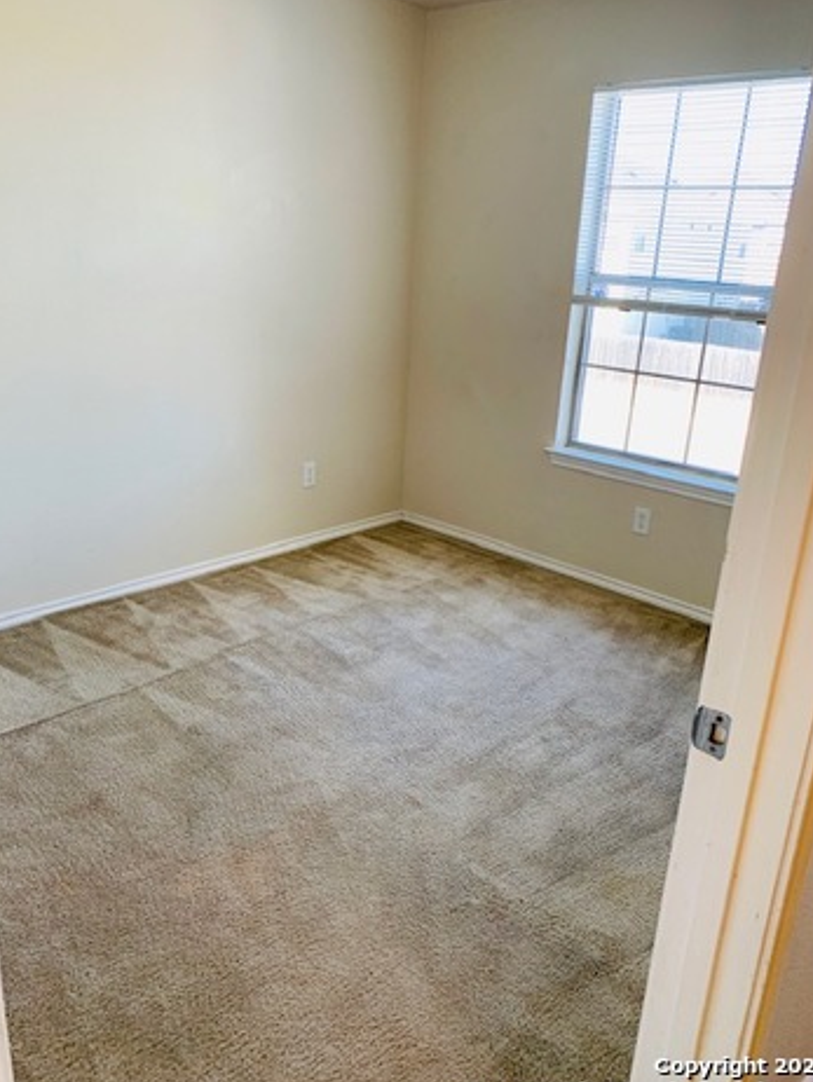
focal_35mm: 27
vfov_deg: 65.3
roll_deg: -4.2
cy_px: 543
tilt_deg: -19.5
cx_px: 415
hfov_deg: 51.4
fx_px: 845
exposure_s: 1/60
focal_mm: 4.25
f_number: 1.8
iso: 80
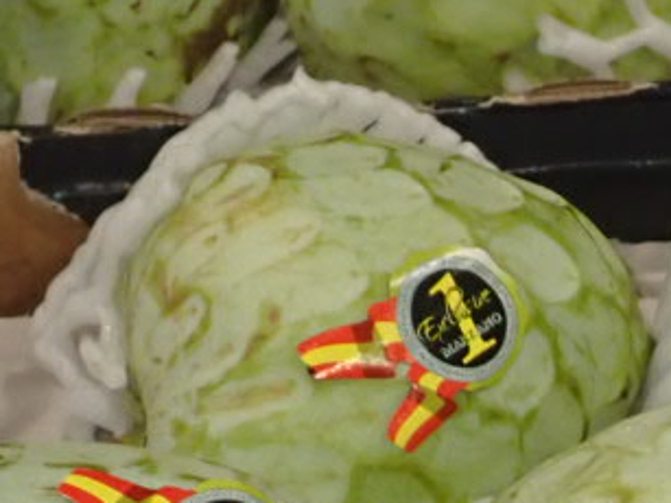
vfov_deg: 9.6
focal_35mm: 150
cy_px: 711
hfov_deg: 12.8
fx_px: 2906
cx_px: 857
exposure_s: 1/40
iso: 400
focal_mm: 6.37
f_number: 3.5
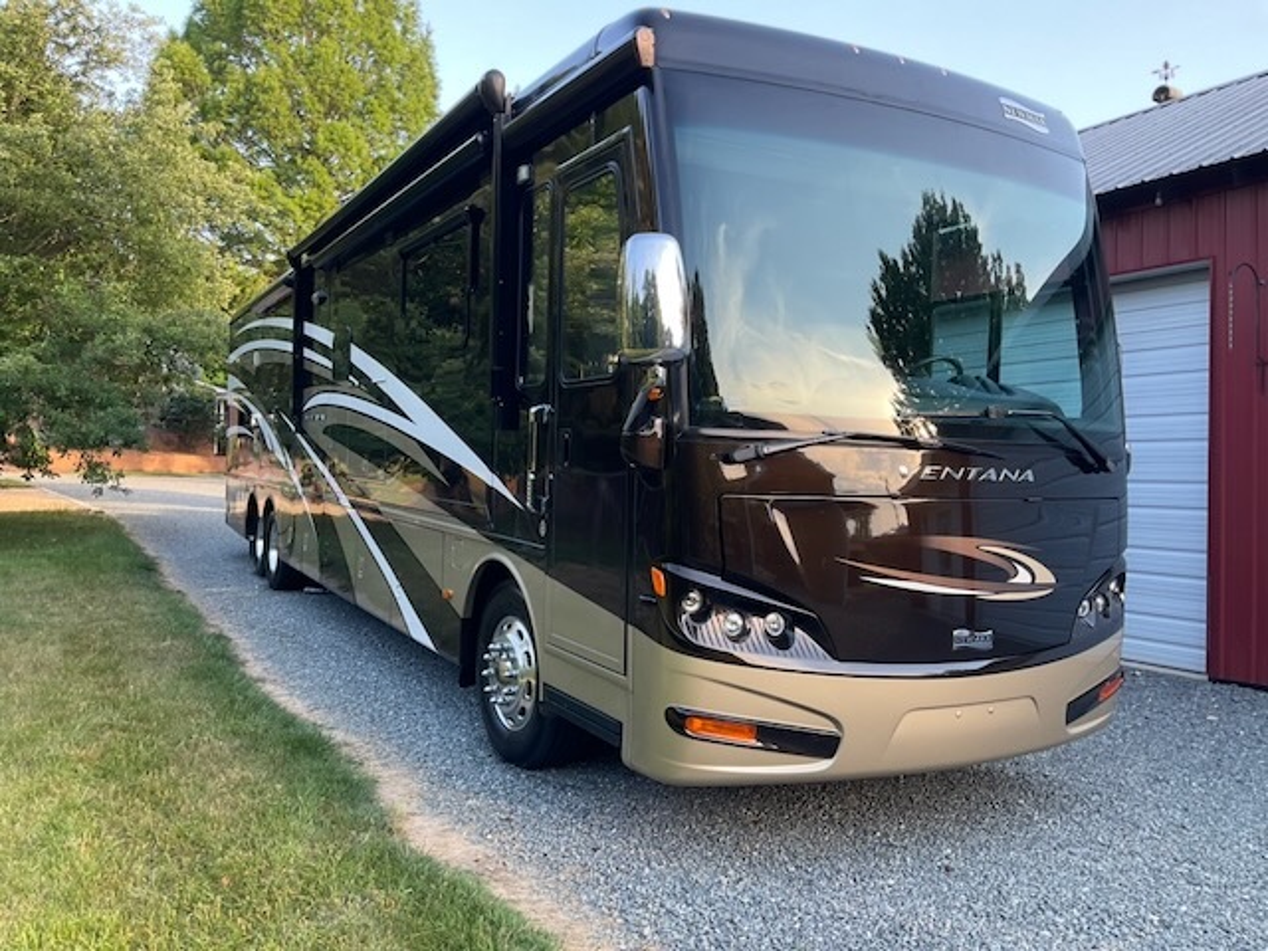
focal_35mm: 29
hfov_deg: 61.7
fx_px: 1062
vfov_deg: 48.2
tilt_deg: -0.5
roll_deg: -0.8
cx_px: 634
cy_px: 476
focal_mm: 3
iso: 32
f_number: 1.8
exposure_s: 1/120
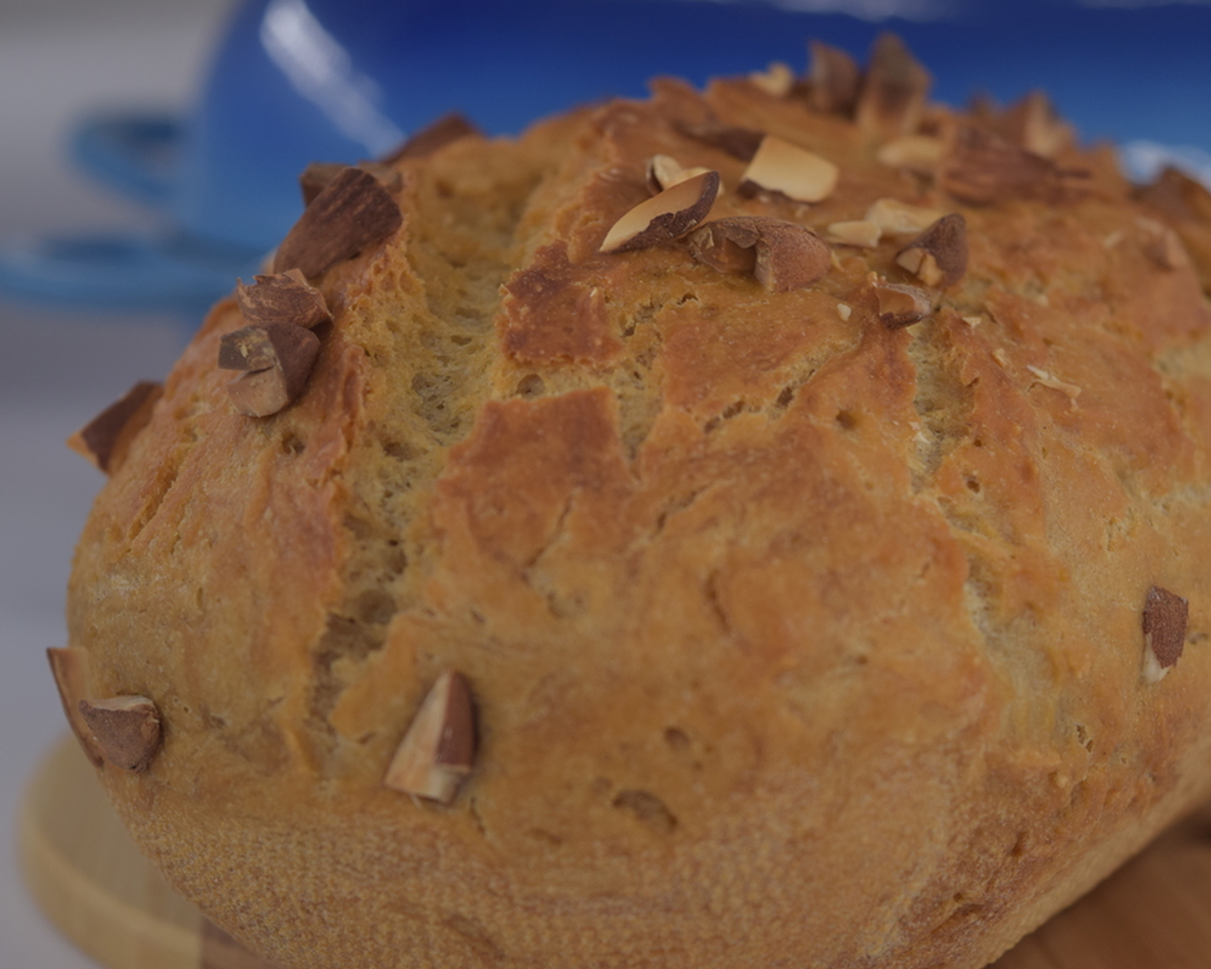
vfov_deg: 18.7
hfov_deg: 23.3
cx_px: 676
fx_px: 2939
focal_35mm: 82
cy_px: 483
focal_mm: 48
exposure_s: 1/80
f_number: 5.3
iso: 320
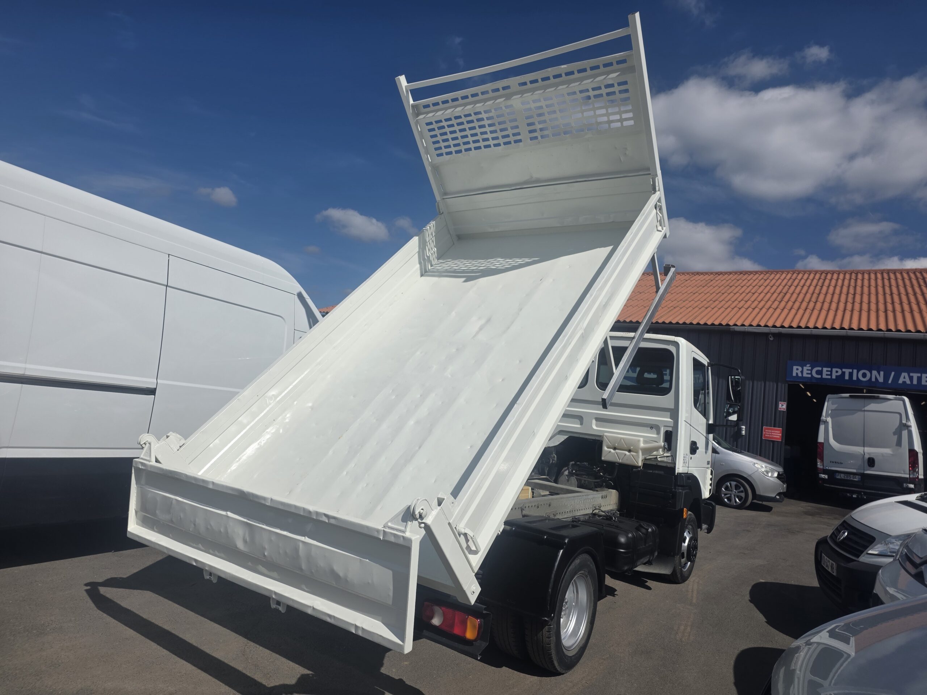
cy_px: 348
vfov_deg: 58.9
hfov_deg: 73.9
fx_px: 616
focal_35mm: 23
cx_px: 464
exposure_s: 1/7944
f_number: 1.7
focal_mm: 6.25
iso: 40
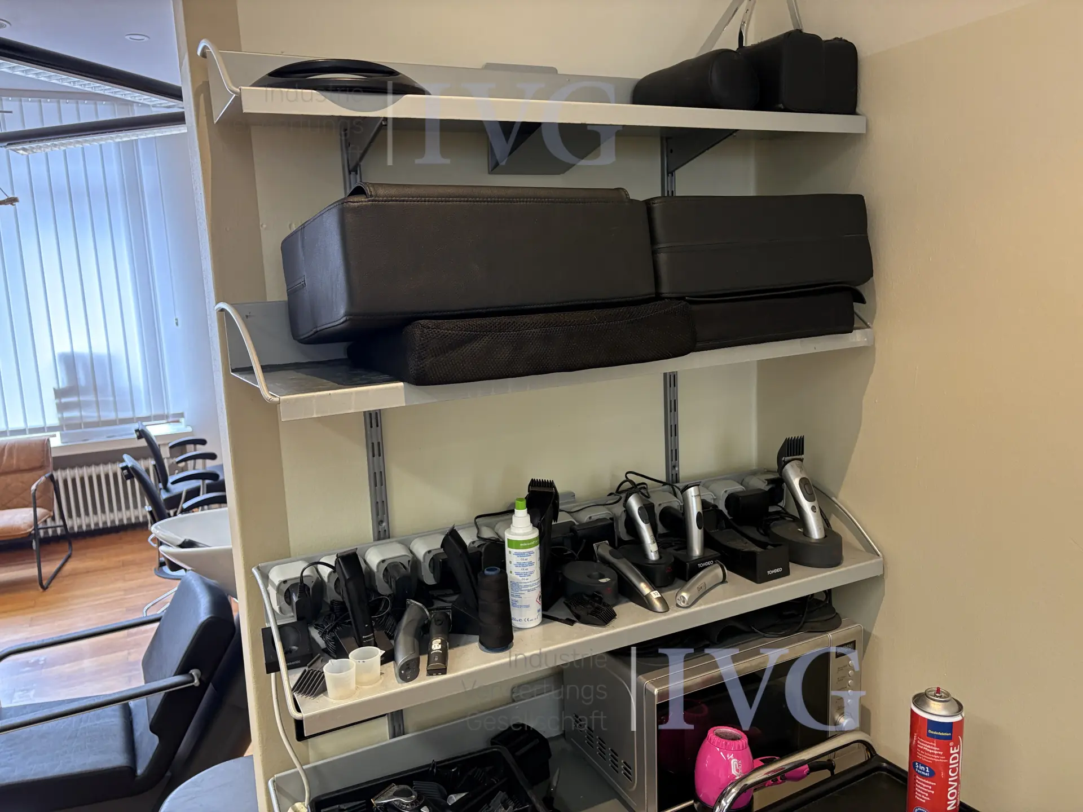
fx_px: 813
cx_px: 542
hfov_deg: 67.3
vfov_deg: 53.1
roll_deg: +4.3
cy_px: 406
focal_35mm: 26
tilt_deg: -8.6
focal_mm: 5.96
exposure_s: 1/50
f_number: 1.6
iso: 160
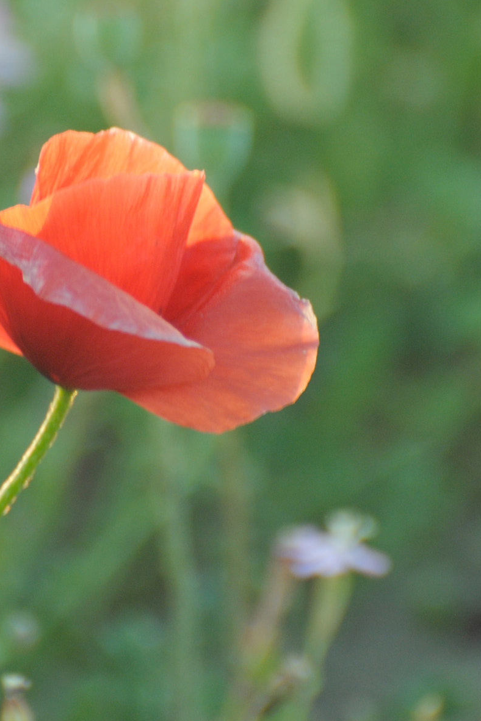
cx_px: 158
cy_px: 219
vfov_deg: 2.6
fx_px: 15651
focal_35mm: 781
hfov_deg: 1.8
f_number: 5.6
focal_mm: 300
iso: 400
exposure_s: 1/100
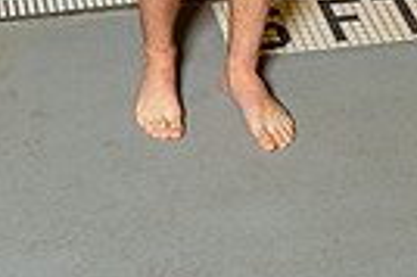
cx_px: 165
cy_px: -336
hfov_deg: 13.9
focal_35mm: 148
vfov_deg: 8.6
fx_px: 1712
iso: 1600
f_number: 5.6
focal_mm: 44
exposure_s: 1/250
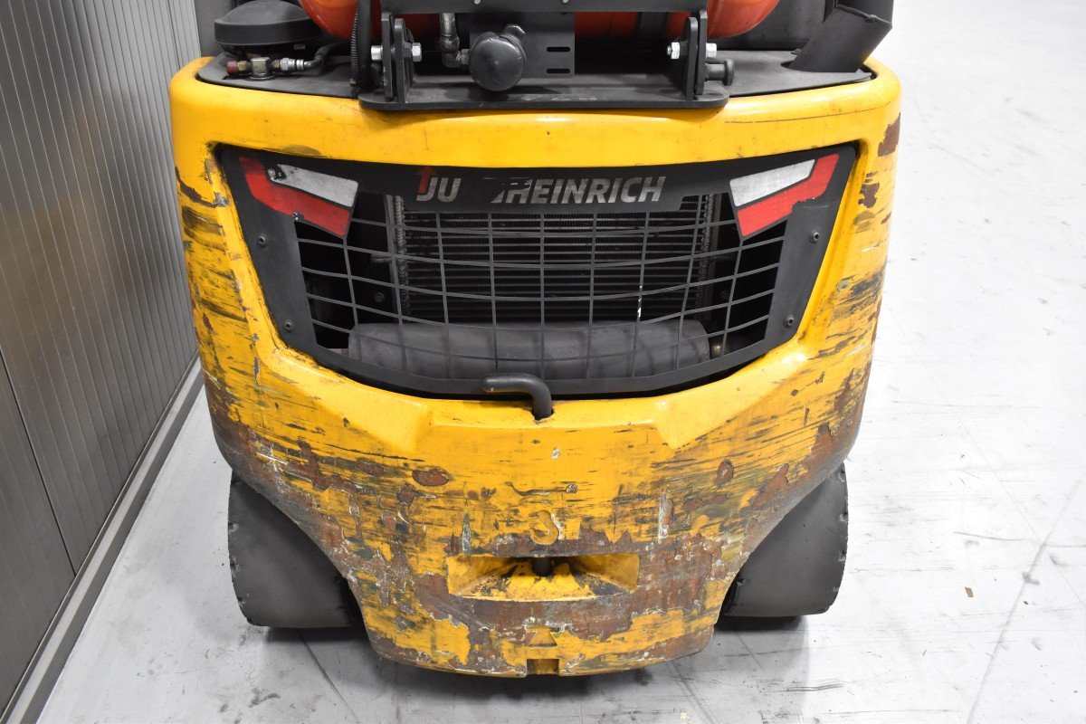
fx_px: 950
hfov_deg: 59.5
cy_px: 362
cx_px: 543
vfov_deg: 41.7
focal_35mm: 32
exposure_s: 1/20
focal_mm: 21
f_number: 5
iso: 1600
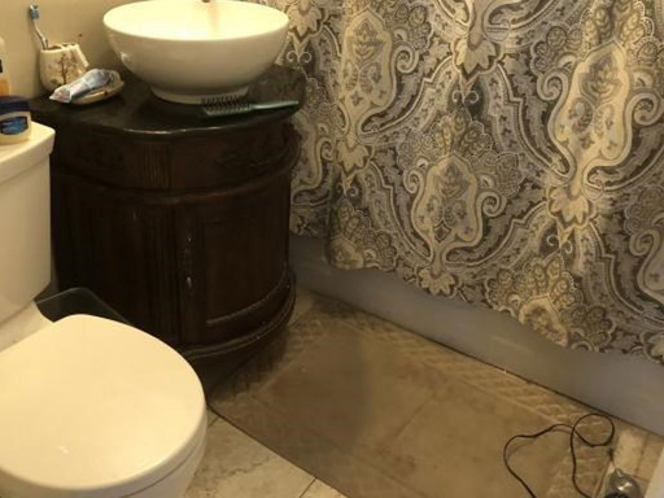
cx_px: 289
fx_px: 671
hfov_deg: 52.5
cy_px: 208
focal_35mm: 35
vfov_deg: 40.6
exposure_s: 1/5
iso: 100
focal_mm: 4
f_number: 1.8
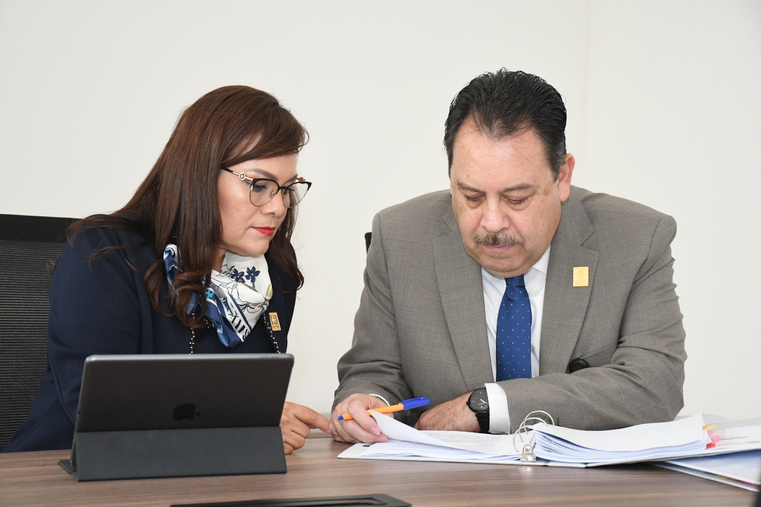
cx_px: 380
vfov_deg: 17.5
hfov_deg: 26.0
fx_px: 1649
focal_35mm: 78
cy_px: 254
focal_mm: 52
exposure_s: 1/125
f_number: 5.6
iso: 3200
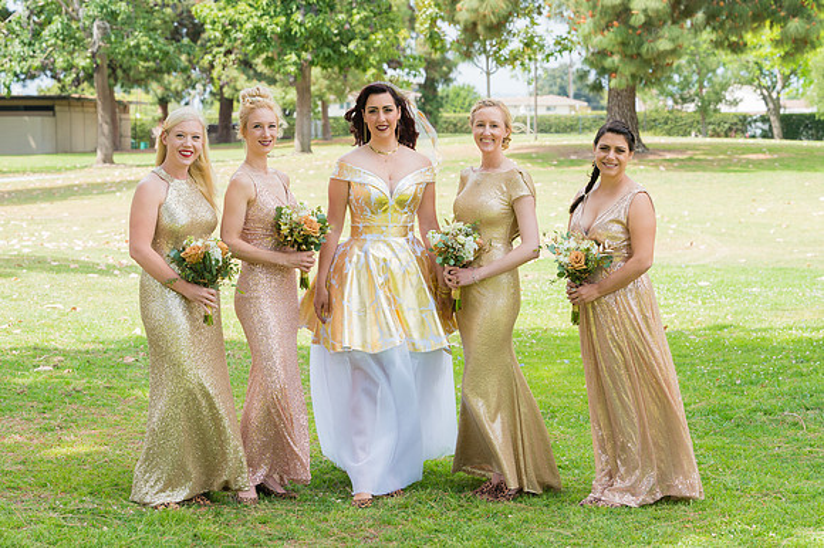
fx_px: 1836
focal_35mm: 80
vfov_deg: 17.0
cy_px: 255
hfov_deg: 25.3
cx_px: 441
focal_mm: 75
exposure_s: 1/1000
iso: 500
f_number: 5.6
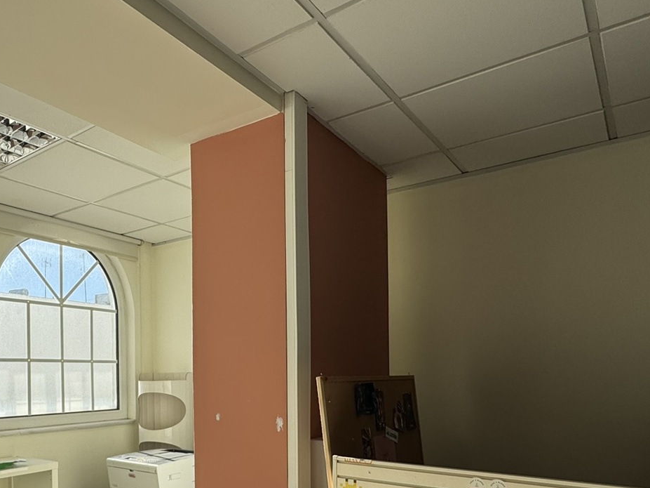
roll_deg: +1.3
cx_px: 203
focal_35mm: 29
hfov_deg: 59.8
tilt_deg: +0.2
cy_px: 374
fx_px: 544
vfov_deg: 46.3
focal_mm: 2.22
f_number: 2.2
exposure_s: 1/787
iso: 40
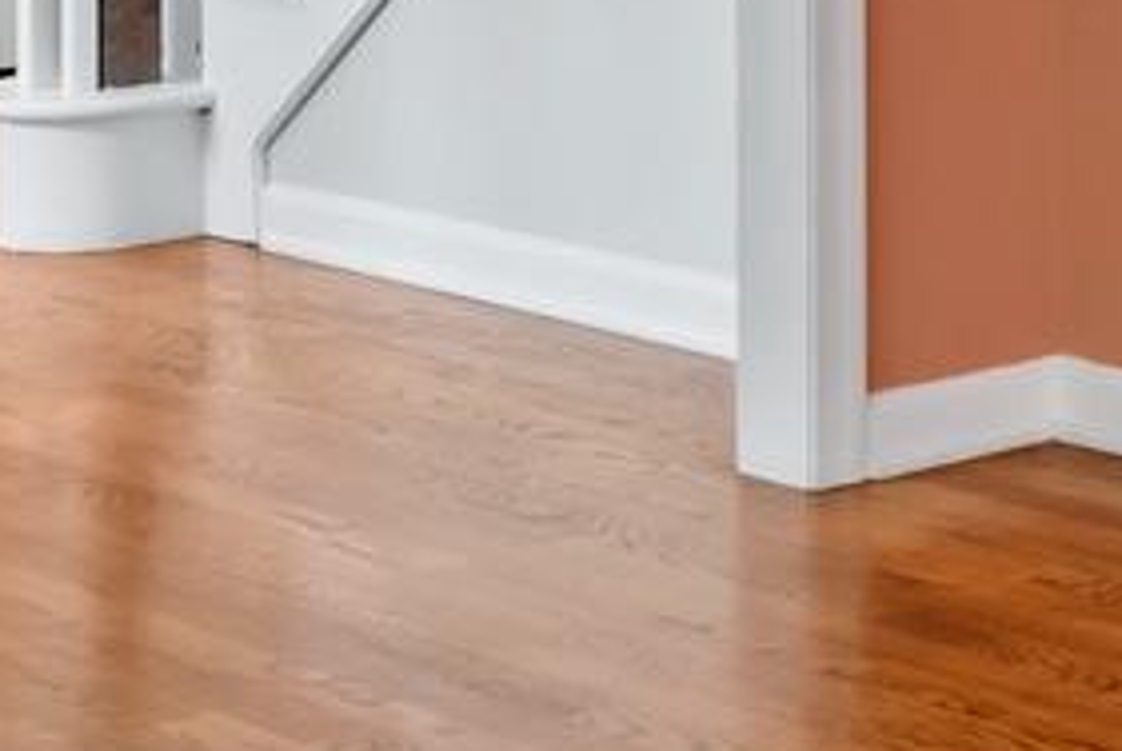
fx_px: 4087
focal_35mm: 131
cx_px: 2096
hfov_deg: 13.7
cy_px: -625
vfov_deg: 9.9
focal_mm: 18
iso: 500
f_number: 8
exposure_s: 1/3
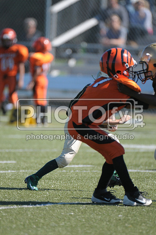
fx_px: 3911
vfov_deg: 3.4
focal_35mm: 600
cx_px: 78
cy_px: 118
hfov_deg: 2.3
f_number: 4
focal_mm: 400
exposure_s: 1/2500
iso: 640
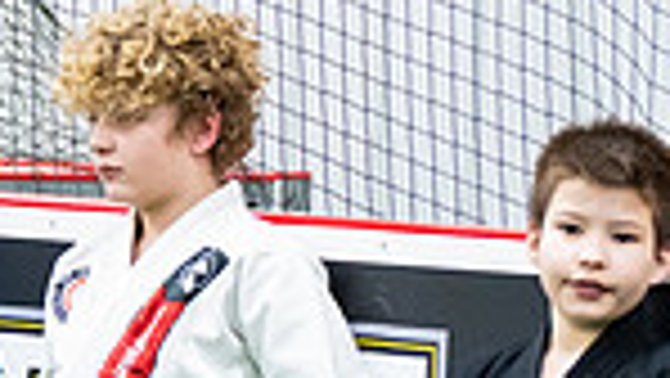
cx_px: 319
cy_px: 587
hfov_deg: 7.6
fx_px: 5066
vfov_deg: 4.2
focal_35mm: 285
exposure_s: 1/500
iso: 4000
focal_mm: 70
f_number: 2.8
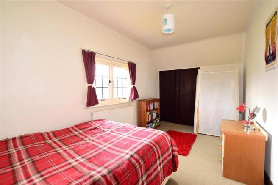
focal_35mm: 15
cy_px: 92
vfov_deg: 77.3
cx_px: 139
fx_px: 116
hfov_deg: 100.4
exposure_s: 1/25
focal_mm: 10
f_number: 6.3
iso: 400
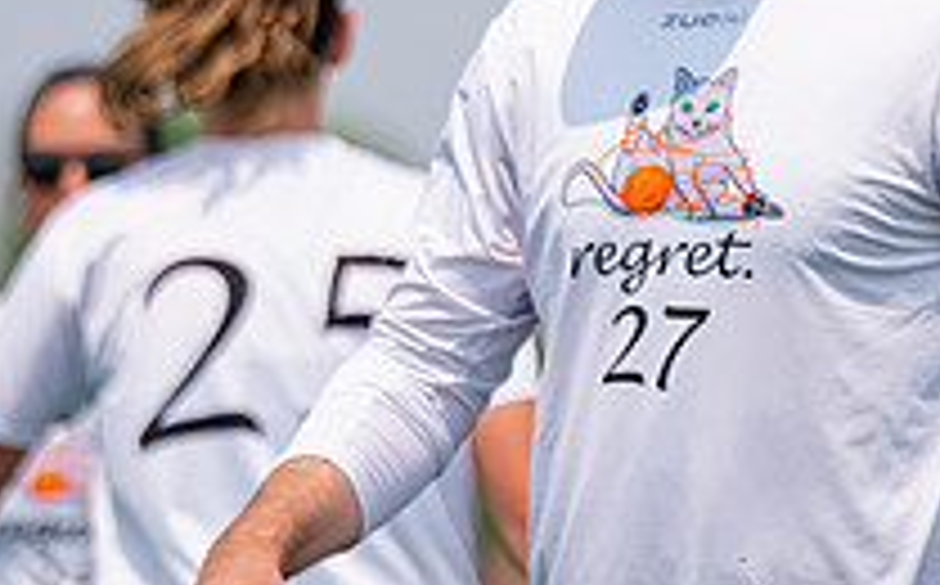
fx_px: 11027
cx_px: 747
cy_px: 236
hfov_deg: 4.9
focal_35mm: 431
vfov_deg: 3.0
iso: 400
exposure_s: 1/8000
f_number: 2.8
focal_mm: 152
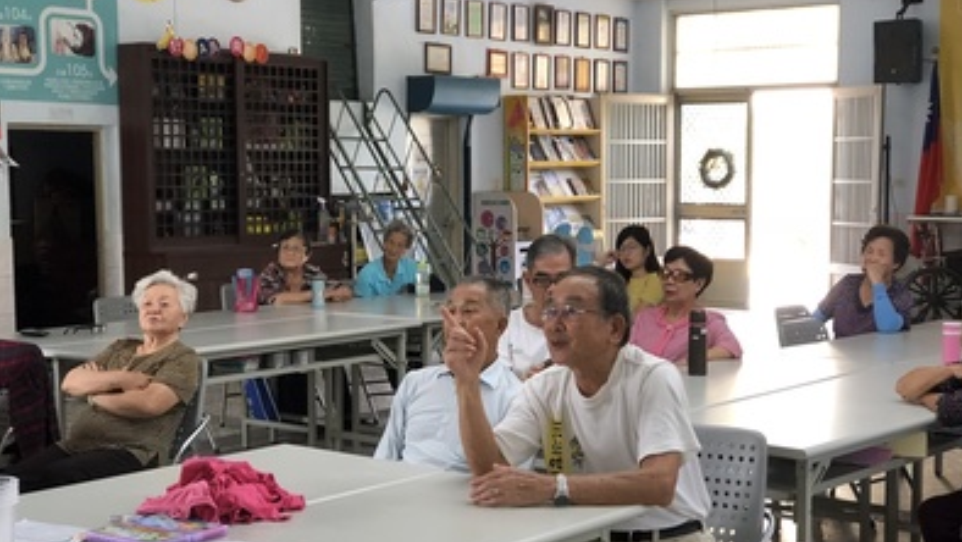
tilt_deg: -8.7
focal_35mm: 63
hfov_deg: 33.3
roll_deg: +0.5
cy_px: 337
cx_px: 481
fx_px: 1608
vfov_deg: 19.1
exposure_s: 1/60
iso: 250
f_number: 2.8
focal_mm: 6.6
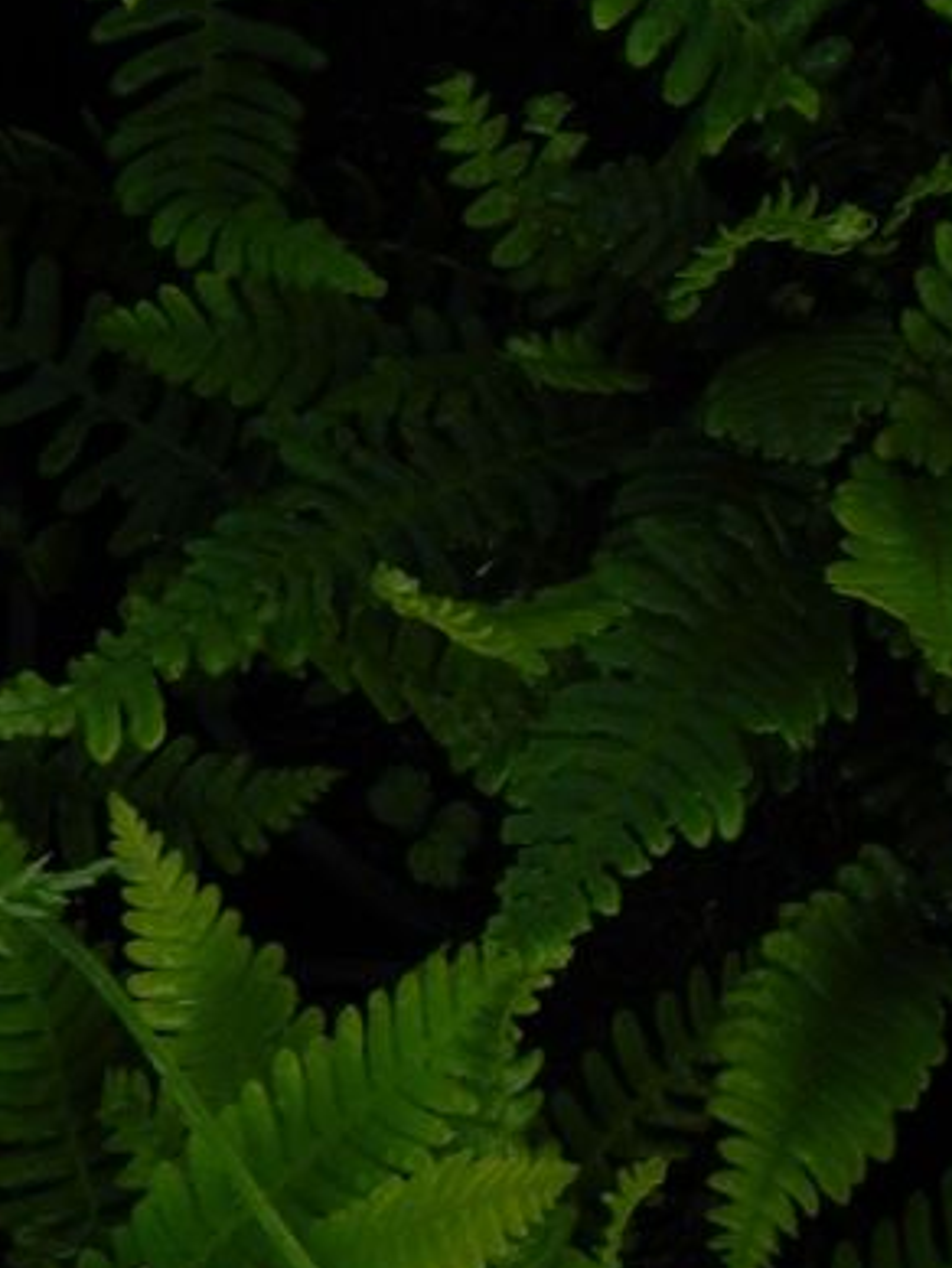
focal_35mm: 216
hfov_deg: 6.9
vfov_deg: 9.1
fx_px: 7916
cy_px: 218
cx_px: 870
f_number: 4.5
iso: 160
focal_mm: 18.8
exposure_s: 1/25
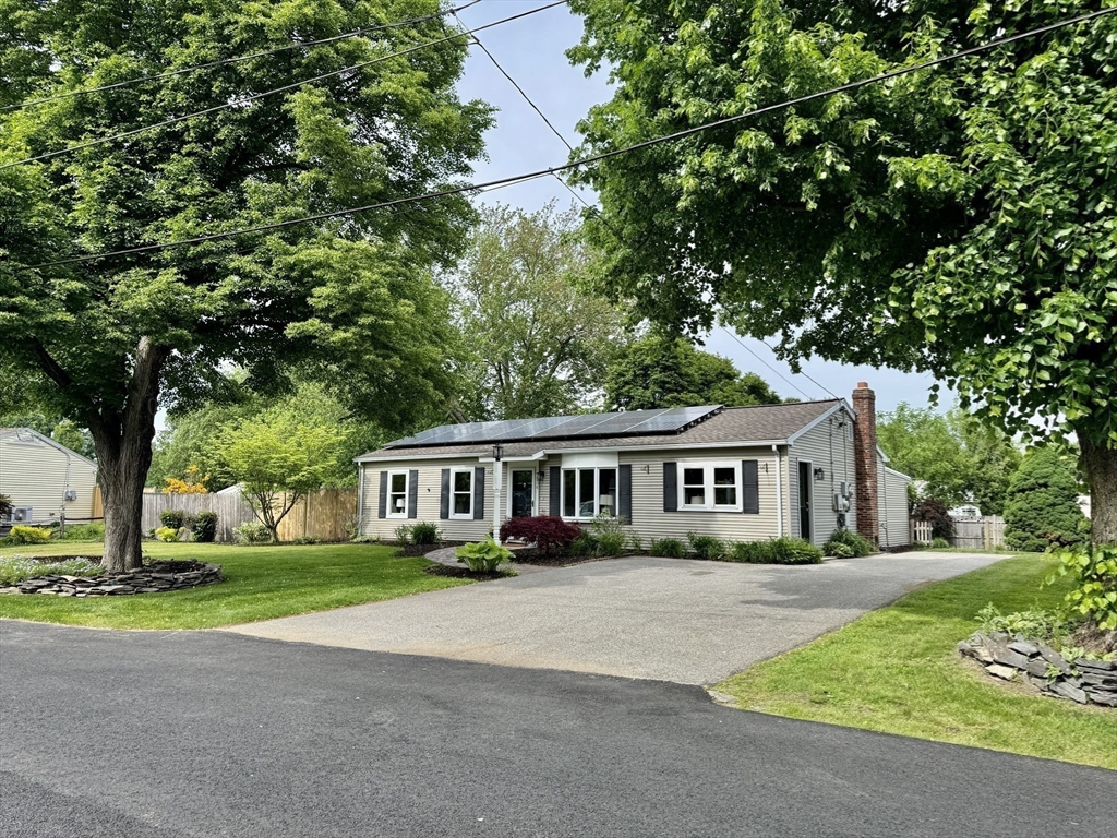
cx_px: 558
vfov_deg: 56.8
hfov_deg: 71.6
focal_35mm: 24
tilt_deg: +6.9
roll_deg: +0.3
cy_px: 419
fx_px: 774
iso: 80
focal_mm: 6.76
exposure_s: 1/1637
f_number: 1.78
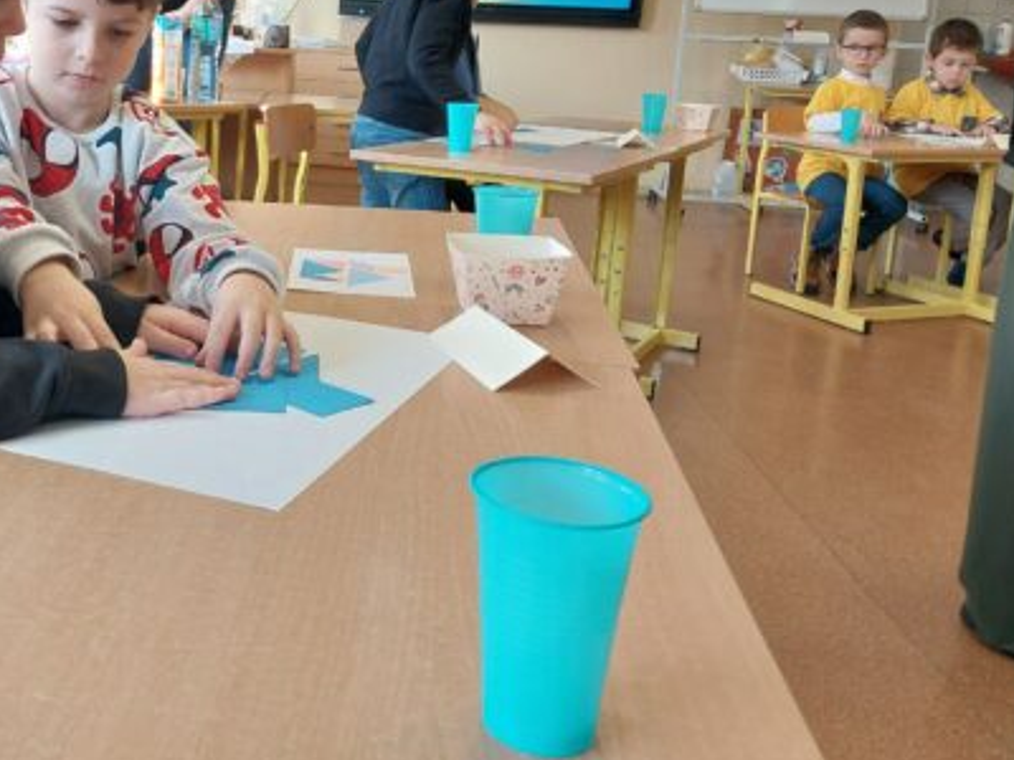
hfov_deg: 41.0
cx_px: 266
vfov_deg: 31.7
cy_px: 213
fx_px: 1318
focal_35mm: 45
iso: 64
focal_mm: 4.6
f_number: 1.8
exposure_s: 1/50
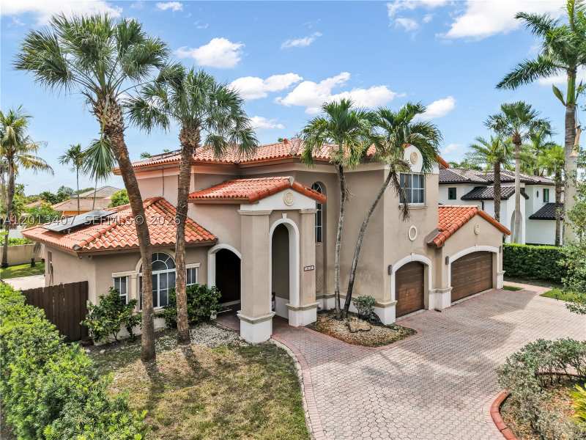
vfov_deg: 56.8
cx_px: 293
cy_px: 220
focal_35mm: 24
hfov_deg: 71.6
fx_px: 406
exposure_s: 1/730
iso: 190
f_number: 1.8
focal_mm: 8.67
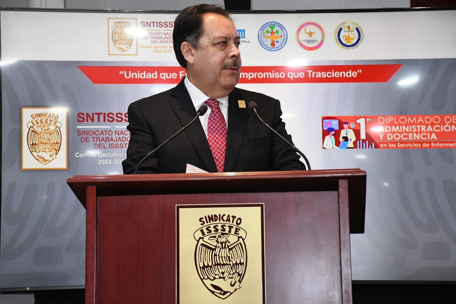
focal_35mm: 99
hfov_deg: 20.6
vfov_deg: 13.8
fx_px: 1254
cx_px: 228
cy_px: 152
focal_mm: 66
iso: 3200
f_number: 5.6
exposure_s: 1/125
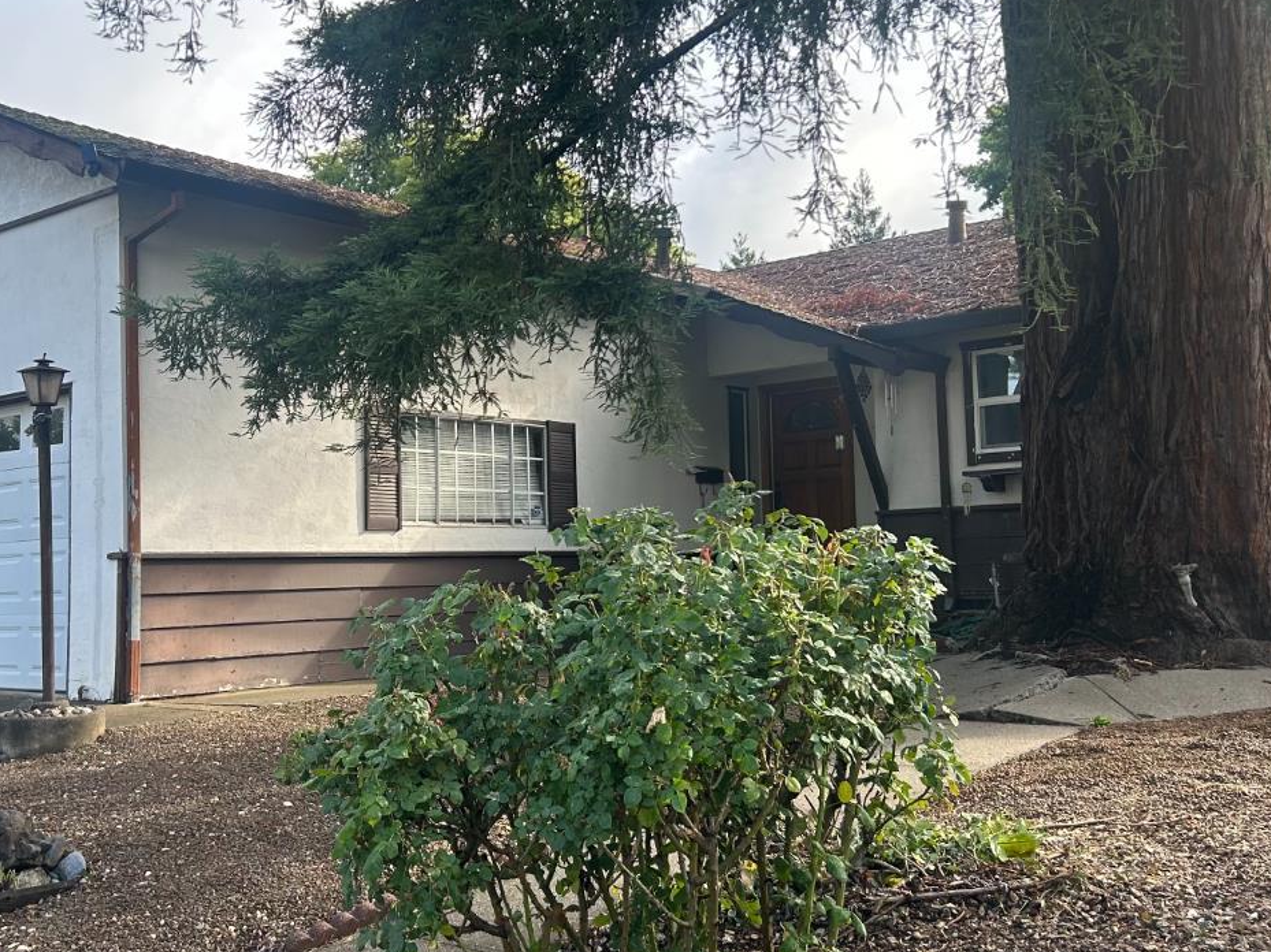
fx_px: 1542
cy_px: 467
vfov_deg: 34.3
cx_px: 497
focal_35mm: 42
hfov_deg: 44.5
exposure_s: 1/833
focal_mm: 5.7
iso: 50
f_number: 1.5
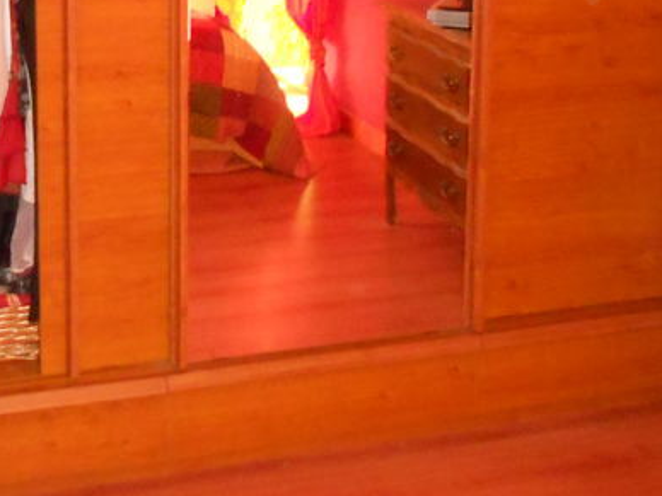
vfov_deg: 20.9
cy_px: -37
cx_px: 126
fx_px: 1281
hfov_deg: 28.3
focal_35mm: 67
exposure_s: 1/25
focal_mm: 4.6
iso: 640
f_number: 3.2
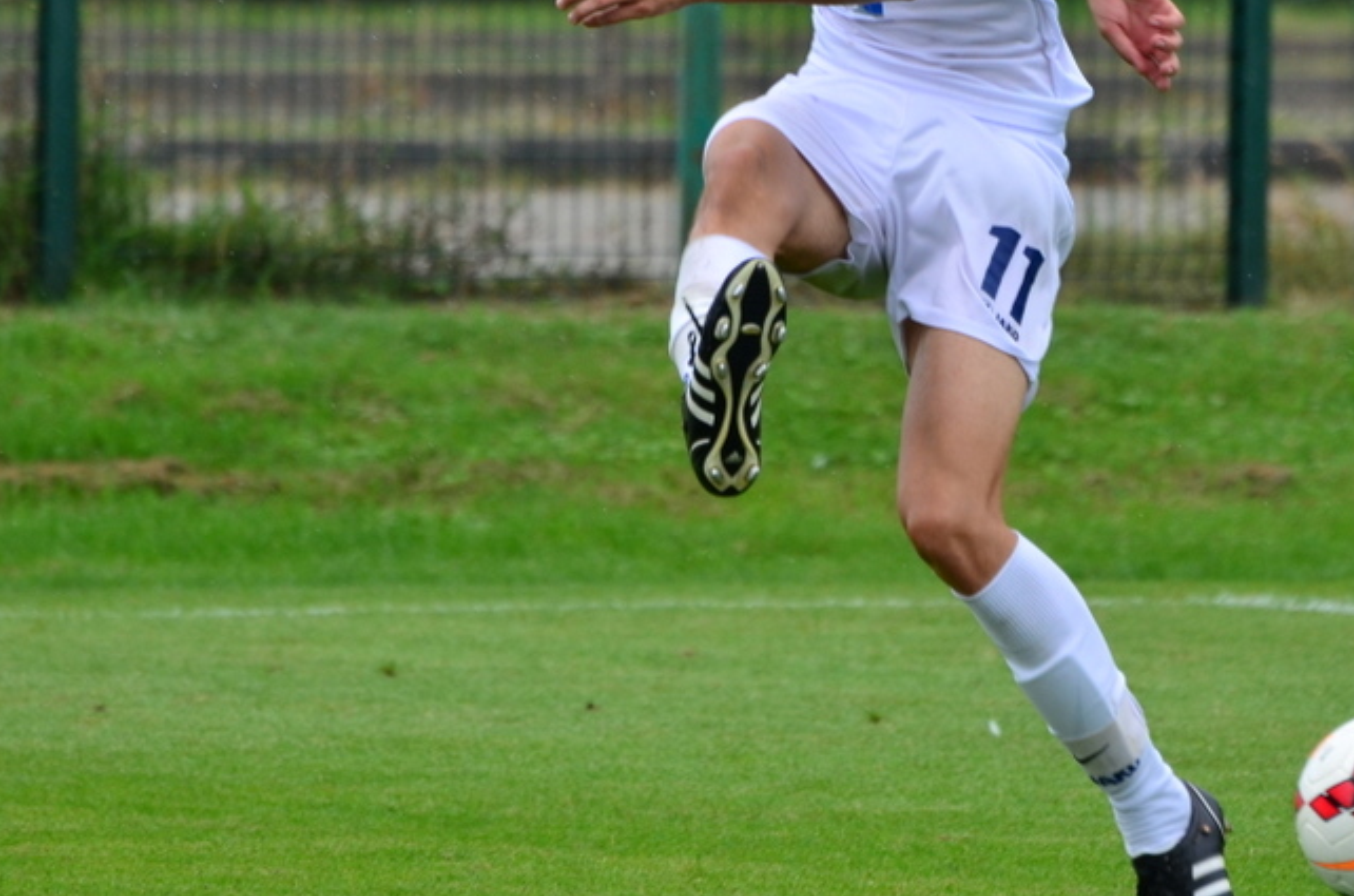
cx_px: 1082
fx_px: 31560
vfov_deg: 1.6
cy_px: 328
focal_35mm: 841
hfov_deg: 2.5
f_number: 6.3
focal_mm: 300
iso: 400
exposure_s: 1/800
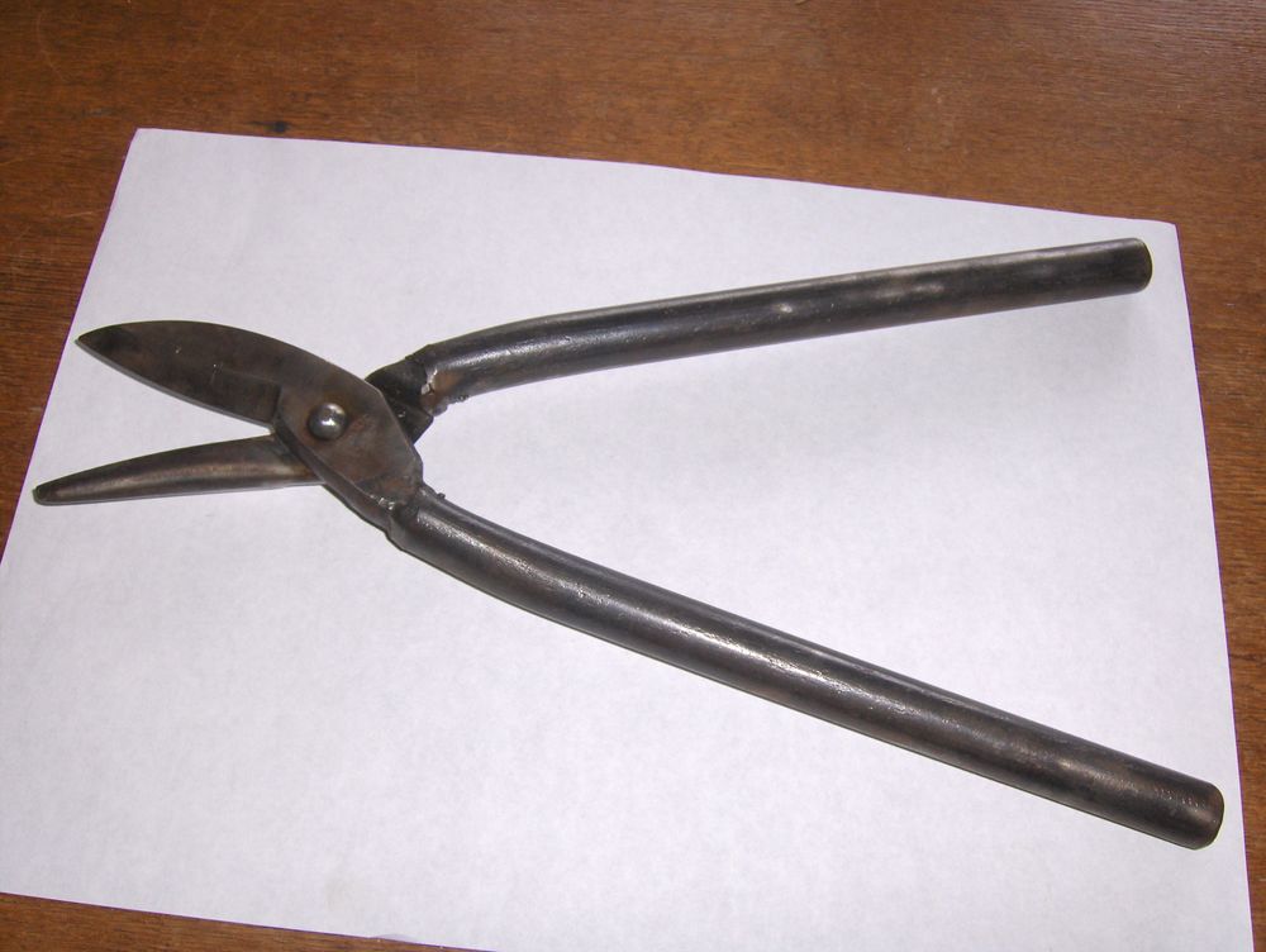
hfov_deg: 52.6
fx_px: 1281
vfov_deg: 40.8
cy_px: 476
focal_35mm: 35
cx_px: 633
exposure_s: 1/112
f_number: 5.5
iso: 100
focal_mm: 7.5
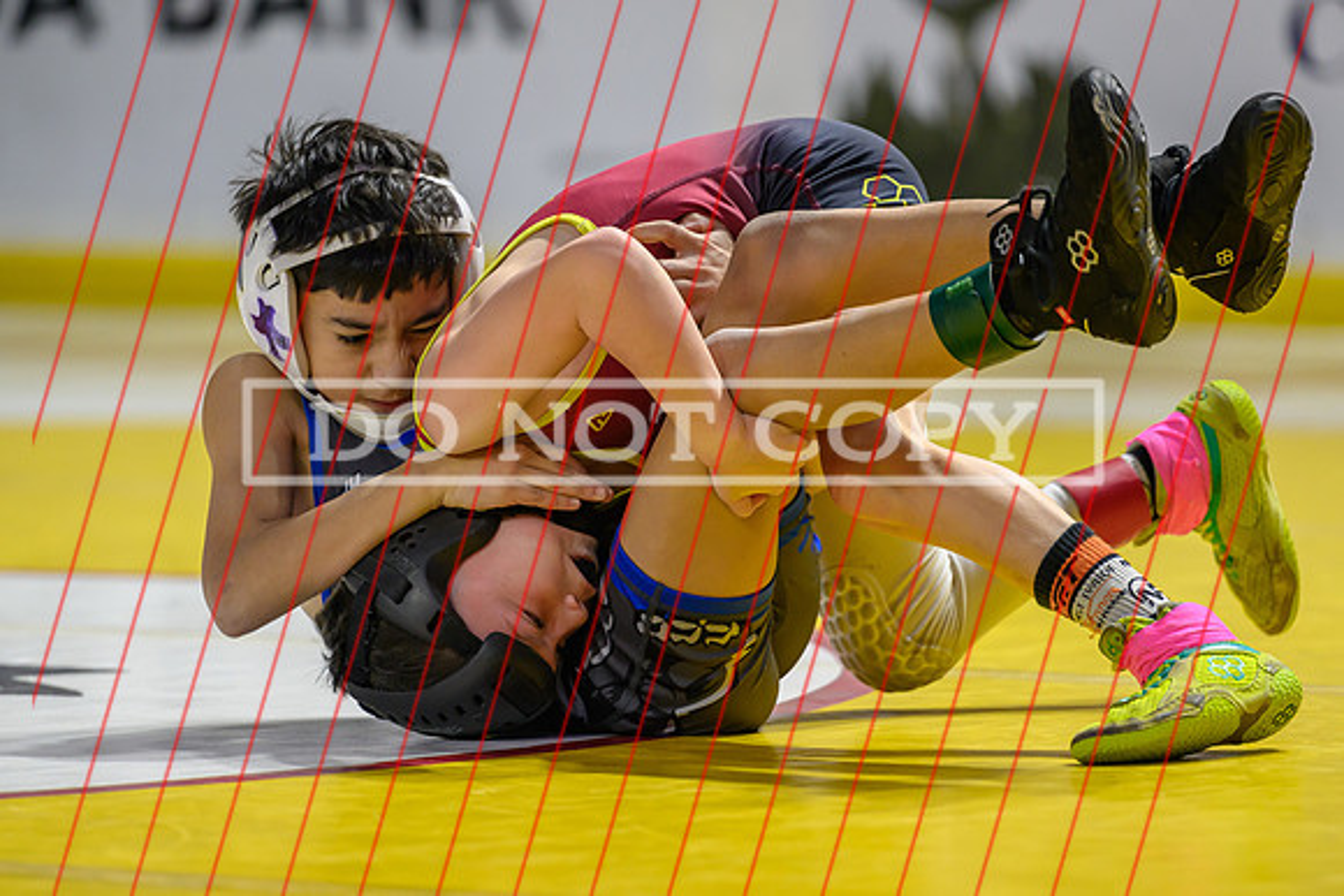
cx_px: 577
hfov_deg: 7.6
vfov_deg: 5.1
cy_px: 470
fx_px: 10080
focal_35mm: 270
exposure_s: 1/800
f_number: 2.8
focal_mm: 195
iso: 1800
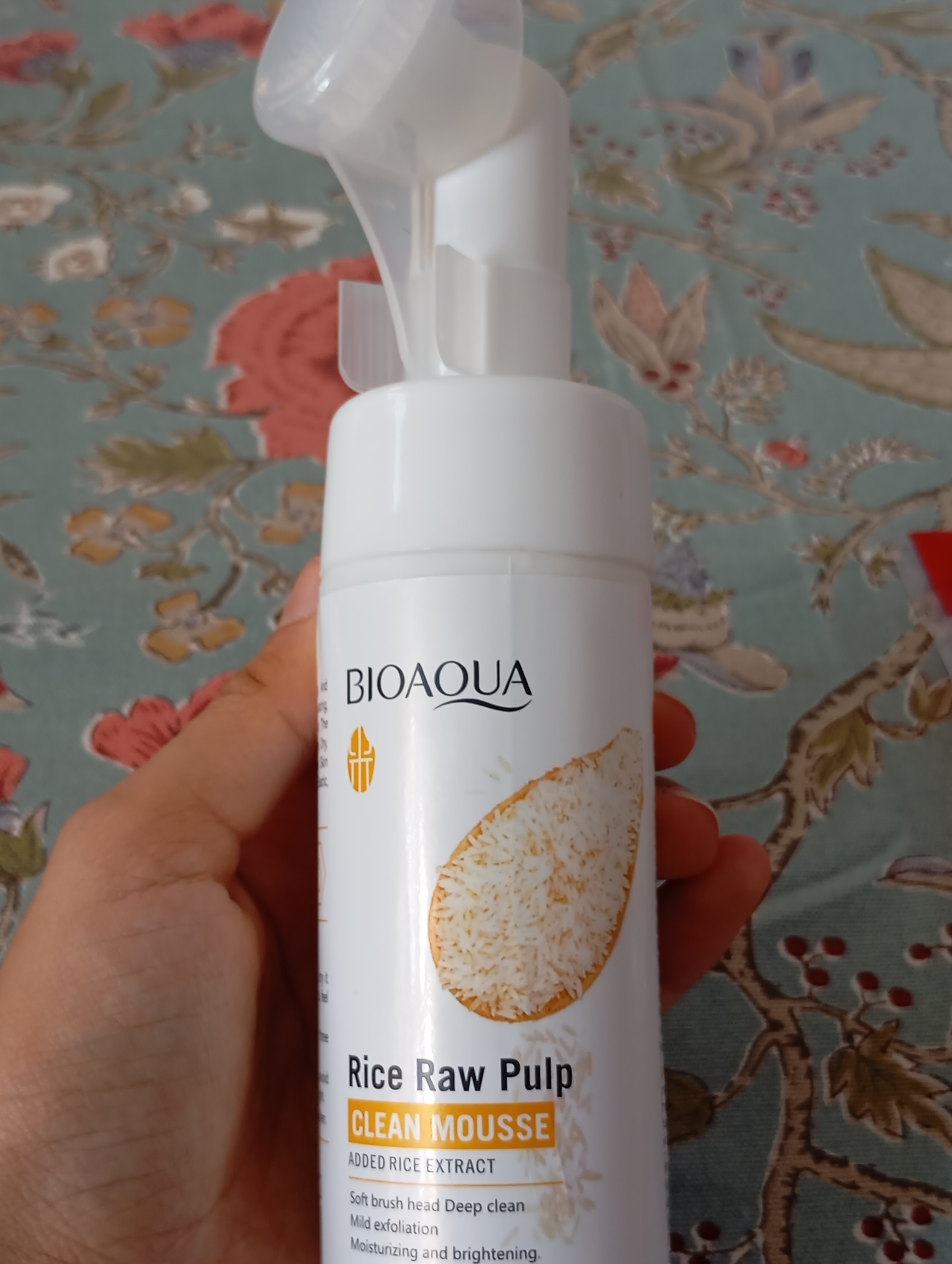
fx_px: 1865
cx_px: 444
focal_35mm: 51
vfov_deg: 37.4
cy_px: 689
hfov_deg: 28.6
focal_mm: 4.27
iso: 183
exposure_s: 1/50
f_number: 1.8
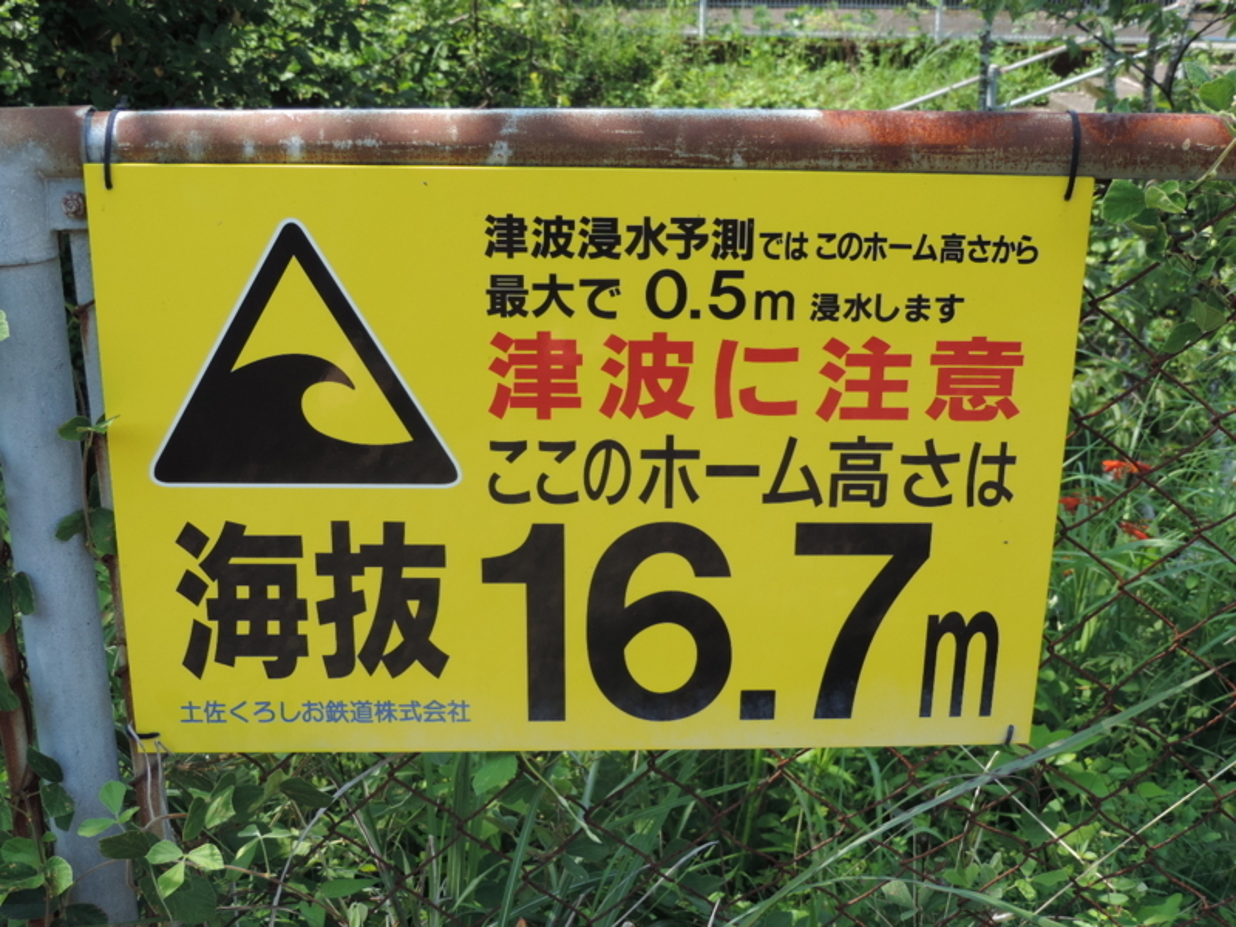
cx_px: 618
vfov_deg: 26.6
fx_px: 1964
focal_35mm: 55
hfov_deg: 34.9
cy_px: 464
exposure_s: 1/200
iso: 80
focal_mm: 9.8
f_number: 3.7
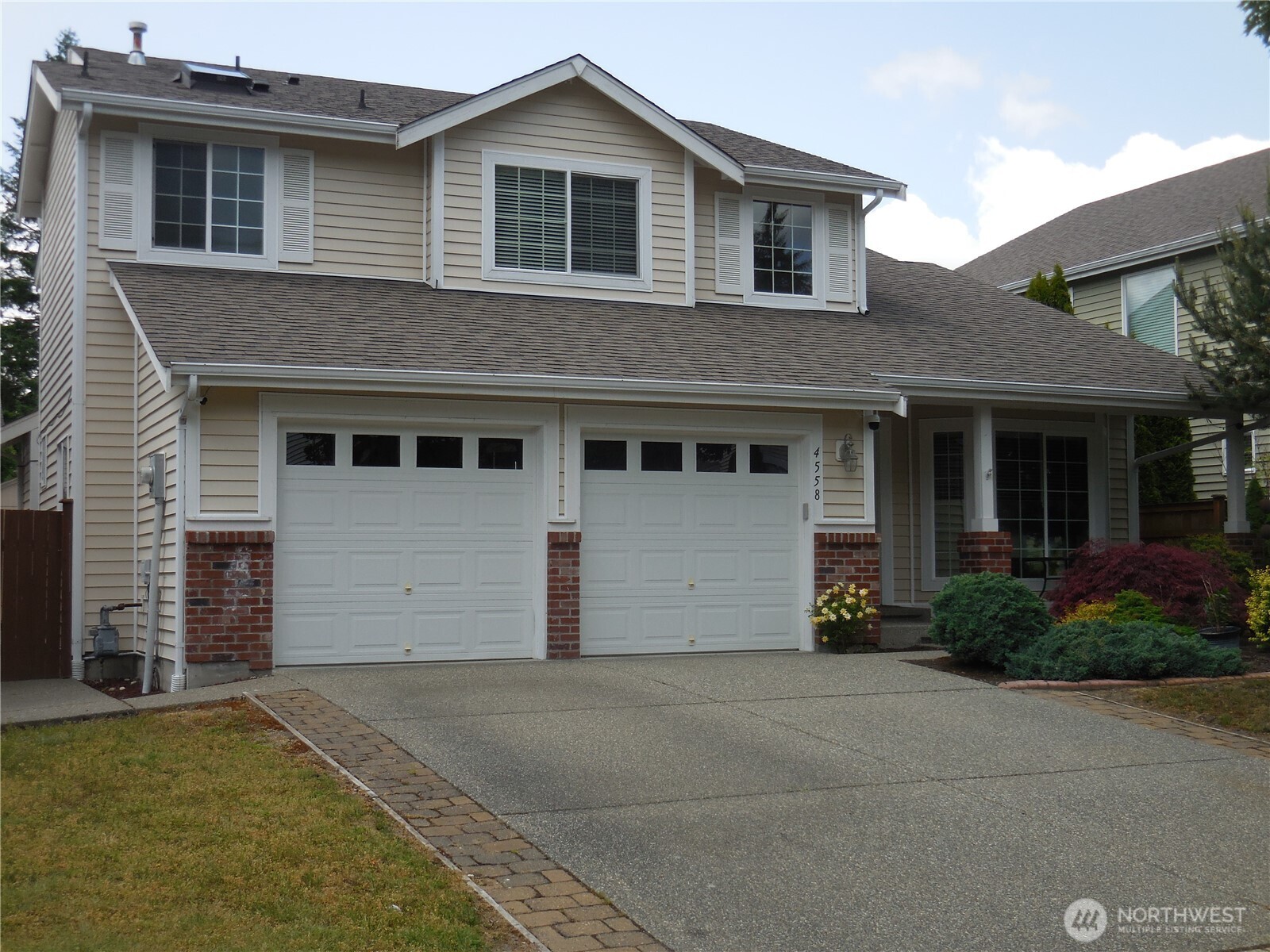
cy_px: 476
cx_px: 635
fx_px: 1651
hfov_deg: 42.1
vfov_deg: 32.2
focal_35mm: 45
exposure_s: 1/640
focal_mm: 8.1
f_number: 4.2
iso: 125
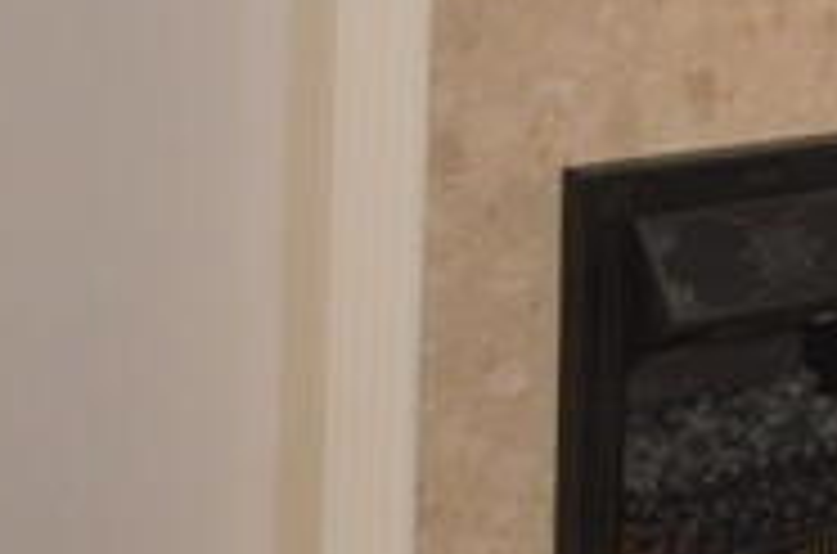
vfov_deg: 12.7
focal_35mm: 106
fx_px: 2458
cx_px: 1418
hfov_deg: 16.7
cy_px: -14
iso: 1400
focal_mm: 20
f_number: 5.6
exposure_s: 1/60
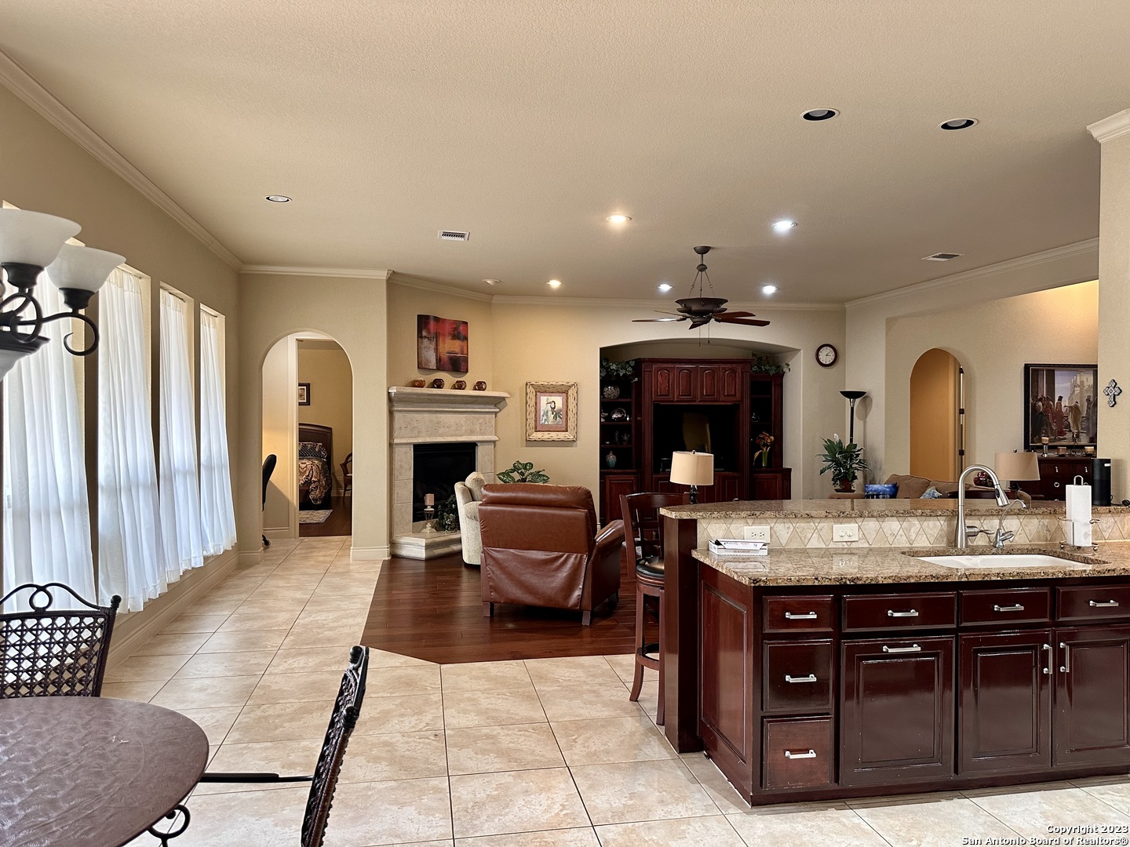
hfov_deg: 71.6
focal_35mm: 24
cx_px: 565
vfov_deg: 56.8
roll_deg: +0.3
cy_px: 424
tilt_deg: -0.6
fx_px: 783
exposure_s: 1/60
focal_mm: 6.86
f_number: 1.78
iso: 250
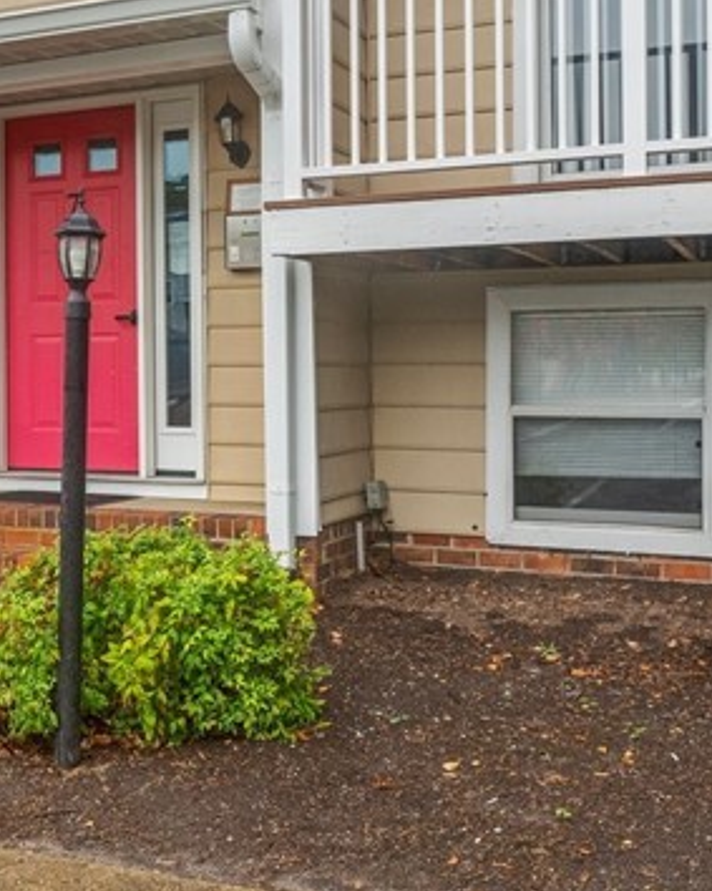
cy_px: 487
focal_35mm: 46
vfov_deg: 40.1
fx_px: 1220
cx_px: 156
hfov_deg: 31.8
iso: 1000
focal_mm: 16.1
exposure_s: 1/250
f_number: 7.1
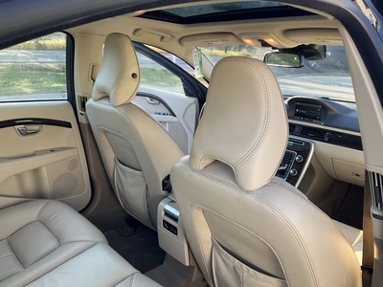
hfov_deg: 61.7
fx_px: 321
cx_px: 192
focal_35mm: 29
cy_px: 144
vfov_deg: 48.2
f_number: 1.8
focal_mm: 3
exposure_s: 1/122
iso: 25
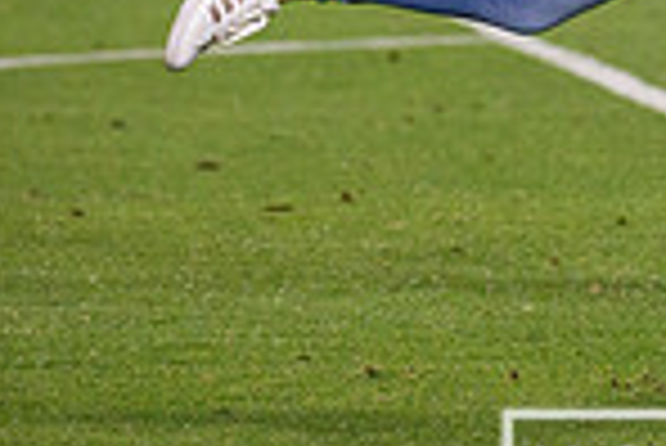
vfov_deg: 2.6
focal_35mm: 530
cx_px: 819
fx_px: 9814
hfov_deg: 3.9
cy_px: -205
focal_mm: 135
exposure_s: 1/2500
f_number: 2.8
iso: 1600
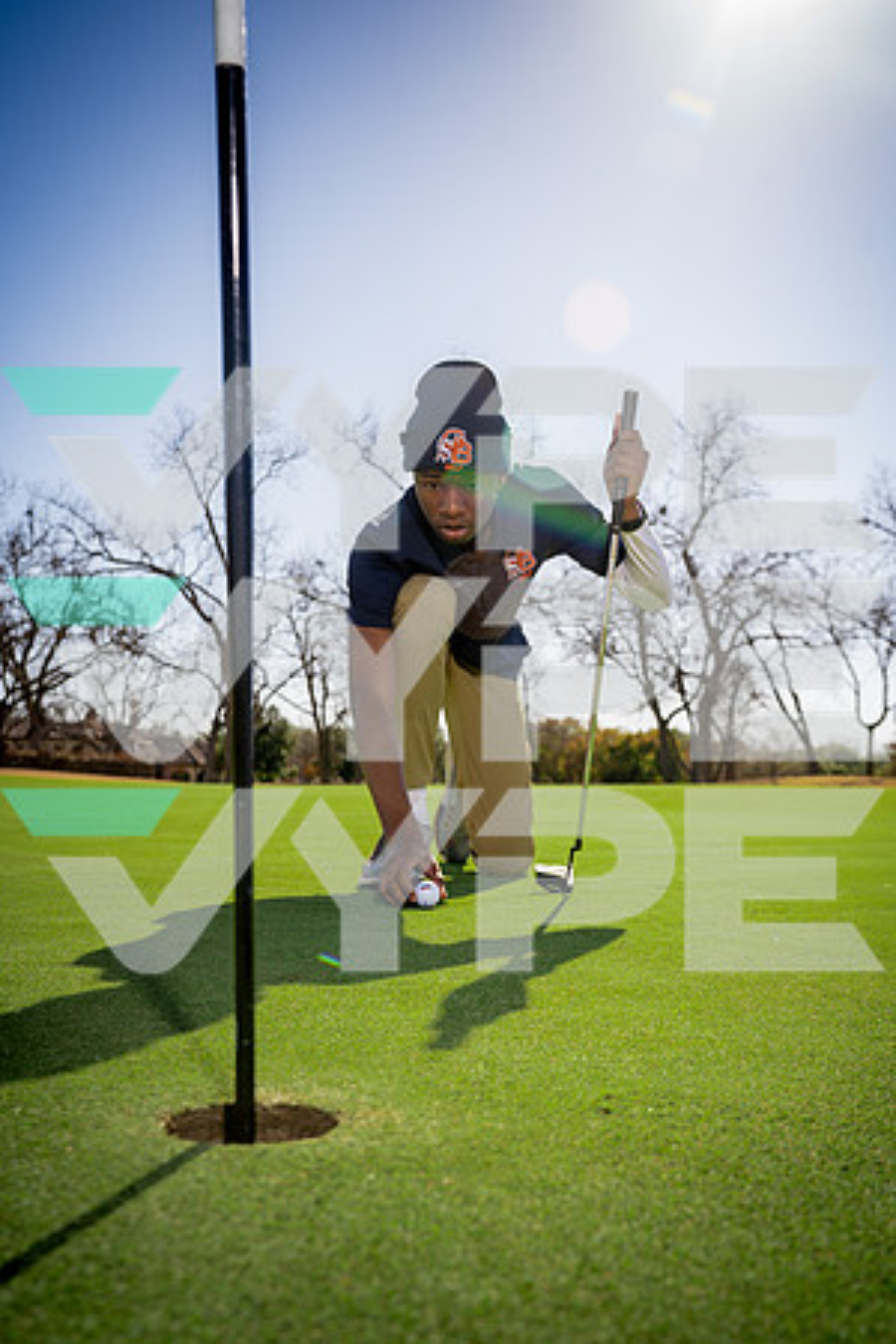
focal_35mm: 40
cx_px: 448
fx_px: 1493
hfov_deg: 33.4
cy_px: 672
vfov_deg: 48.5
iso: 100
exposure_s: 1/250
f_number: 6.3
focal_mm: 40
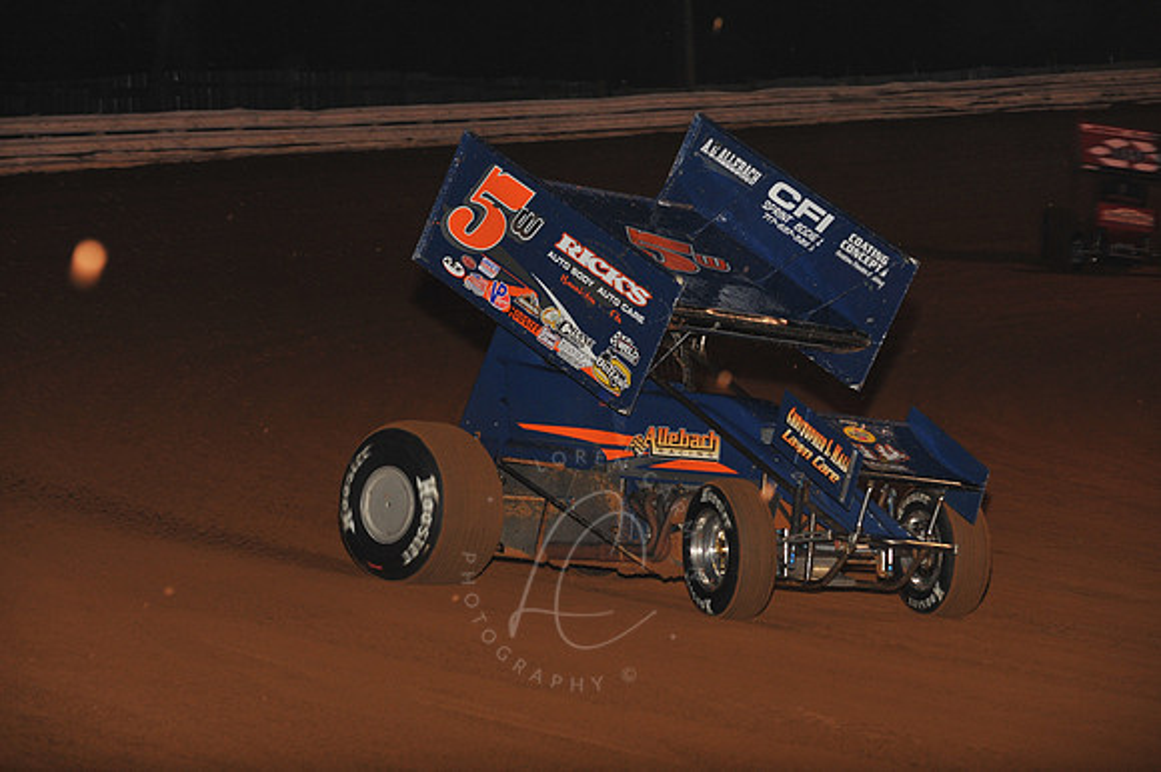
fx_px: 4996
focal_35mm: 155
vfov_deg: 8.8
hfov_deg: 13.3
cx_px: 580
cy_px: 386
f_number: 7.1
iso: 1250
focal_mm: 155
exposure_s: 1/320
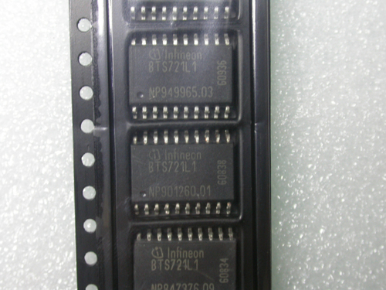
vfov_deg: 18.9
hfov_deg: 25.0
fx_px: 870
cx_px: 193
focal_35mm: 78
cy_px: 145
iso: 100
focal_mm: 16.2
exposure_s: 1/12.7
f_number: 3.5
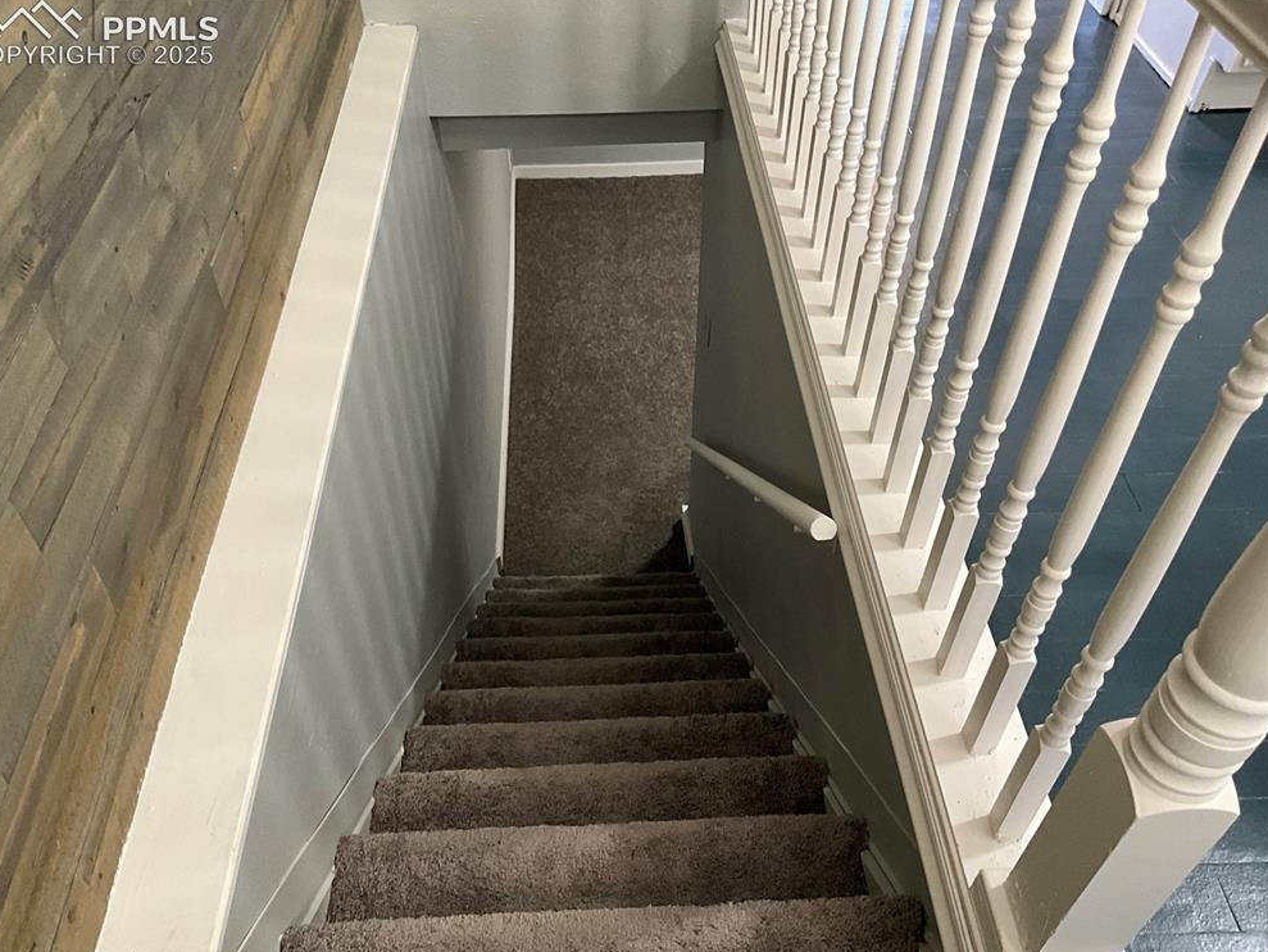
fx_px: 1099
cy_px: 486
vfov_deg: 46.8
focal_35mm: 30
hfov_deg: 60.0
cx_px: 618
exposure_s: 1/60
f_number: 1.8
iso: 250
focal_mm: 3
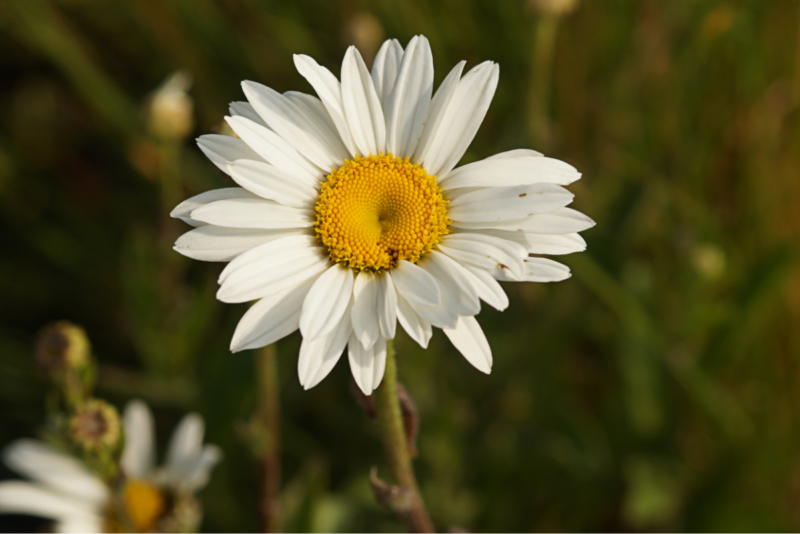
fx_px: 3333
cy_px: 267
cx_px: 400
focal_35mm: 150
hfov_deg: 13.7
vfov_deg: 9.1
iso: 100
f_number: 5.6
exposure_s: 1/400
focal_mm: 100
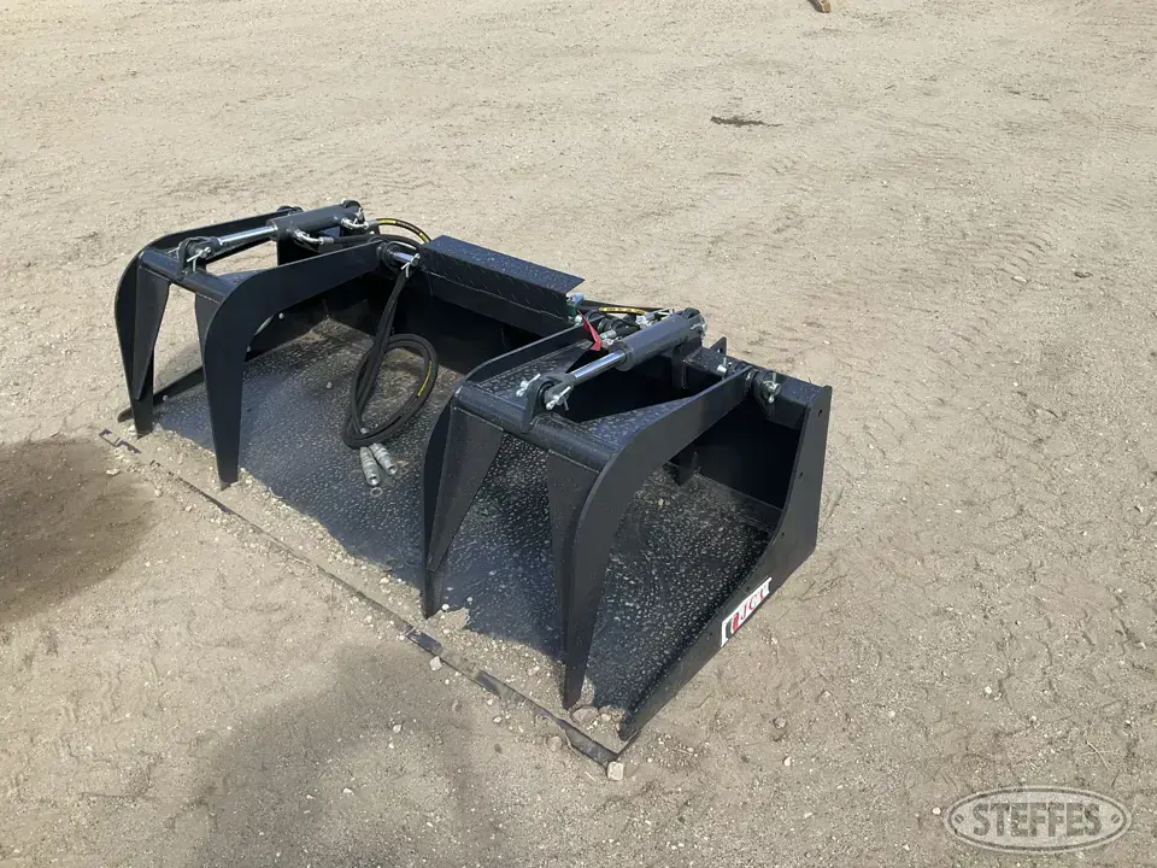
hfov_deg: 61.7
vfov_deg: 48.2
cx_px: 578
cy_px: 434
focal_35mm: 29
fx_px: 969
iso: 25
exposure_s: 1/1098
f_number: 1.8
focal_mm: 3
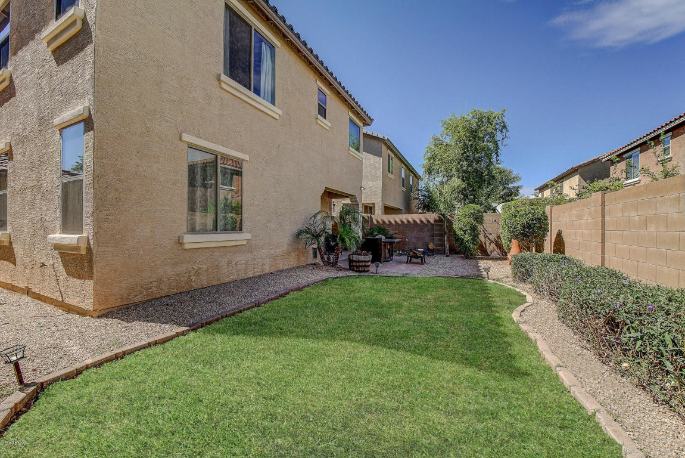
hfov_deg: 108.3
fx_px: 247
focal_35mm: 13
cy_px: 229
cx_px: 342
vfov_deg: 85.5
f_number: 13
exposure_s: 1/100
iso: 160
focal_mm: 13
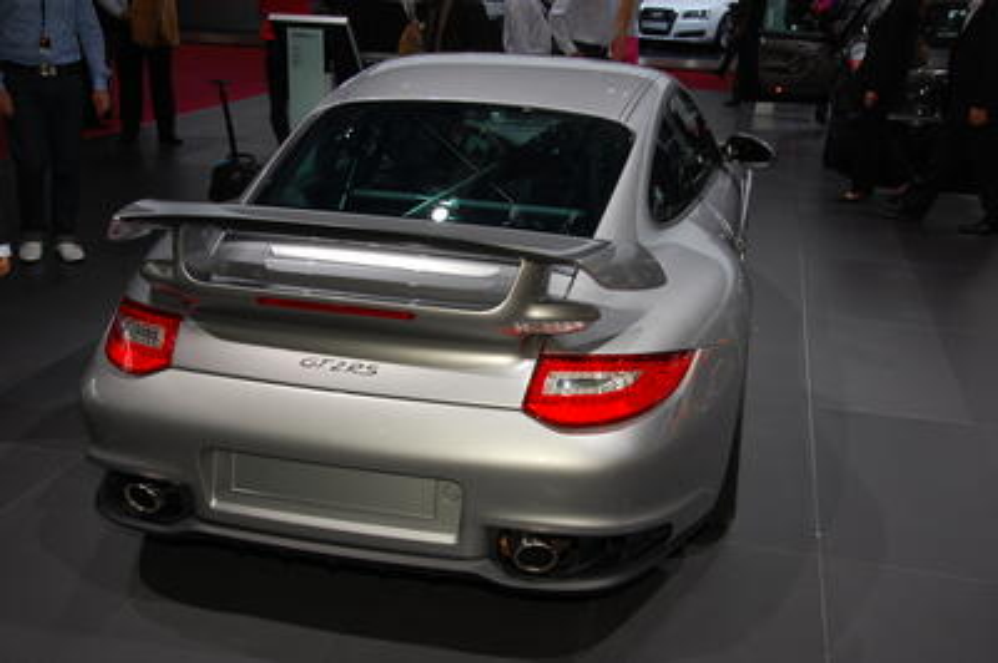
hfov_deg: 49.6
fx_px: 1080
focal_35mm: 39
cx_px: 499
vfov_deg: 34.2
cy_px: 332
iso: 200
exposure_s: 1/160
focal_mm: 26
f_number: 6.3
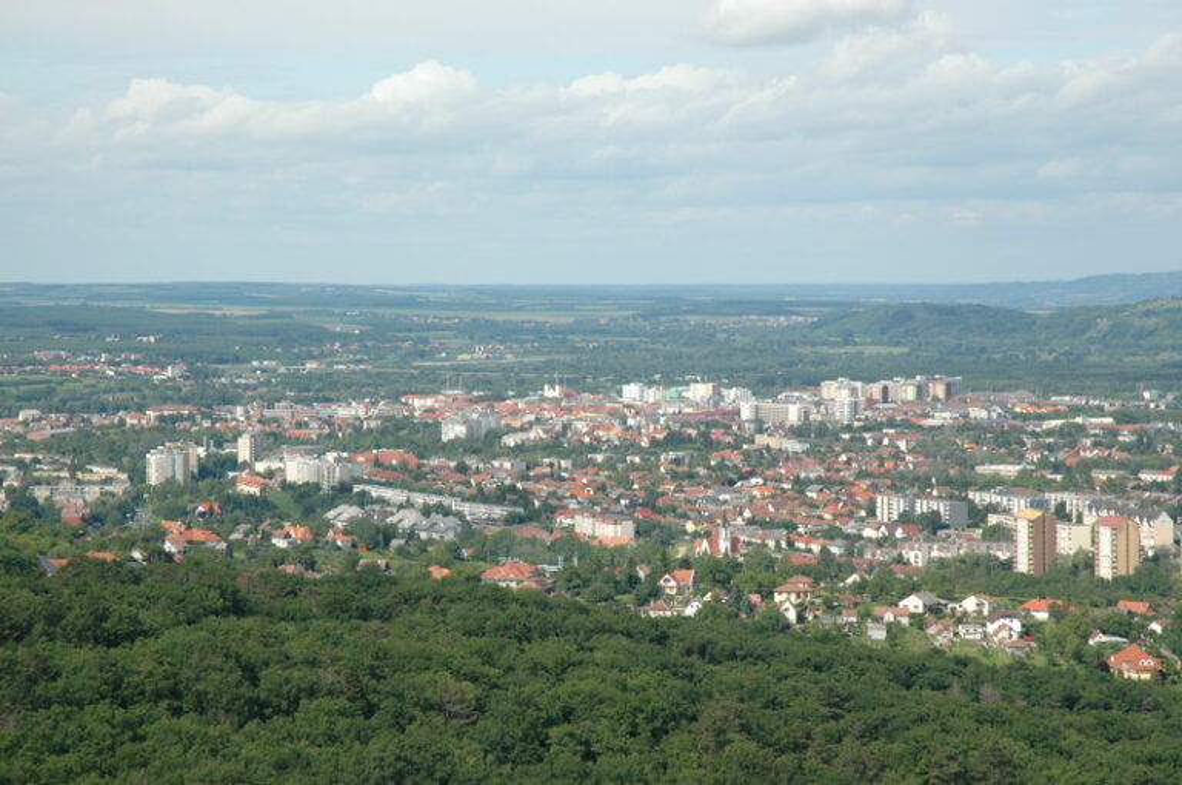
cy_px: 392
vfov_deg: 13.0
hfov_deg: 19.5
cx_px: 591
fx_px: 3443
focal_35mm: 105
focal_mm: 70
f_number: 10
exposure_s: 1/400
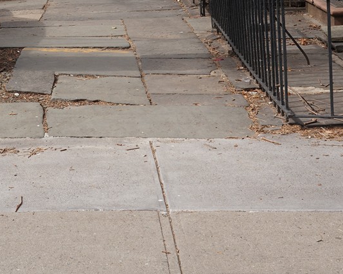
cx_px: 73
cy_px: -137
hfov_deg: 18.6
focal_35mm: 102
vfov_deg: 14.1
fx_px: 1035
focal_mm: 29
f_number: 13
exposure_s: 1/100
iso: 200
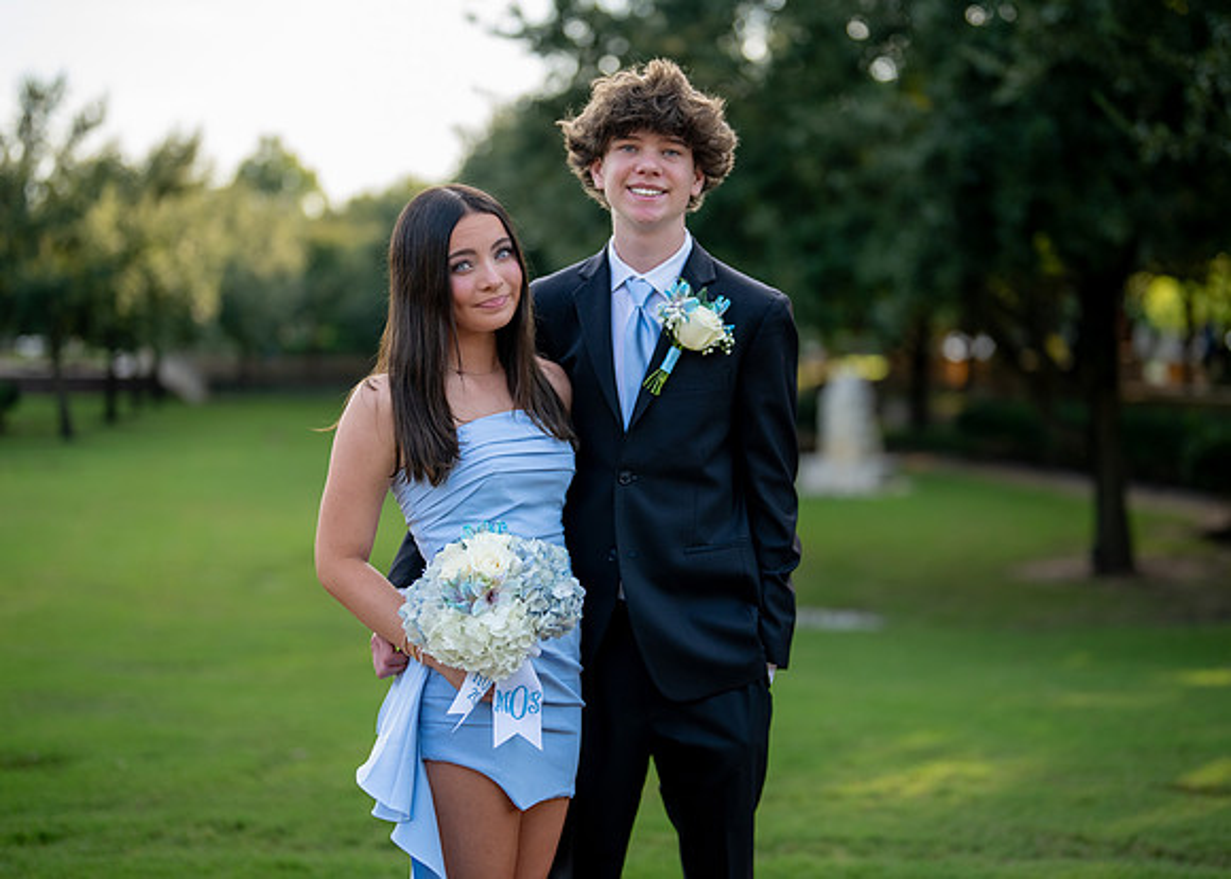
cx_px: 683
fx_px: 1937
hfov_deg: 35.2
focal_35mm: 55
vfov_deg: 25.6
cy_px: 432
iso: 200
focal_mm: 50
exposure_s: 1/2000
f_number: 1.2
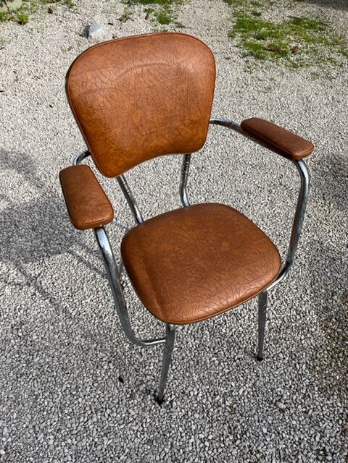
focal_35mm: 26
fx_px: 349
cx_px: 174
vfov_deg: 67.3
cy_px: 232
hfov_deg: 53.1
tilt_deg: -49.4
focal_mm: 5.1
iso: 50
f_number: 1.6
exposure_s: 1/1862
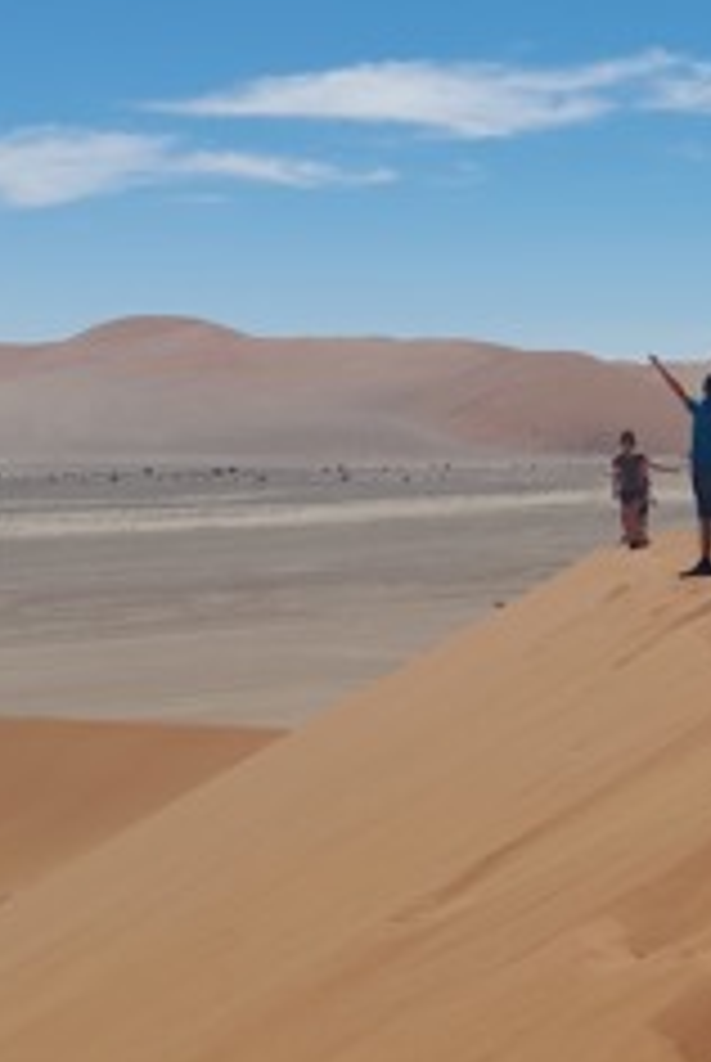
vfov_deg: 44.4
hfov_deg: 28.0
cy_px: 558
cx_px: 774
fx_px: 1300
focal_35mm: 44
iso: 20
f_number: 2
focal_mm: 4.6
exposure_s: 1/1541
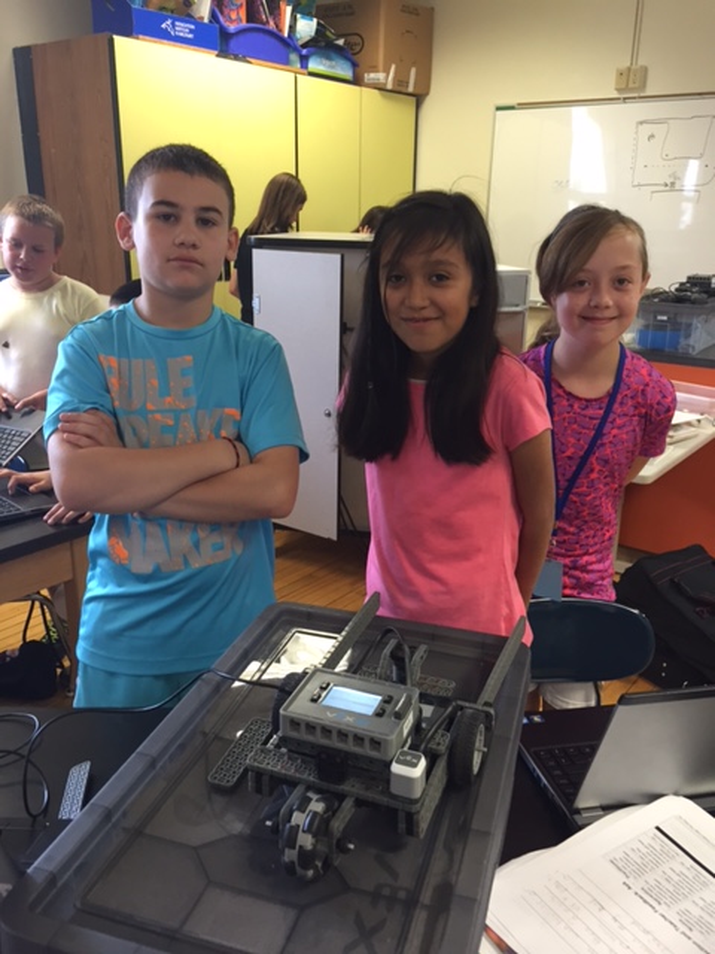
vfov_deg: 61.7
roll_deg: -0.8
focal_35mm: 29
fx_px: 799
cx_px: 358
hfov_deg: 48.2
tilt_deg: -16.7
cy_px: 477
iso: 100
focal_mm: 4.15
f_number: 2.2
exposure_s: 1/30
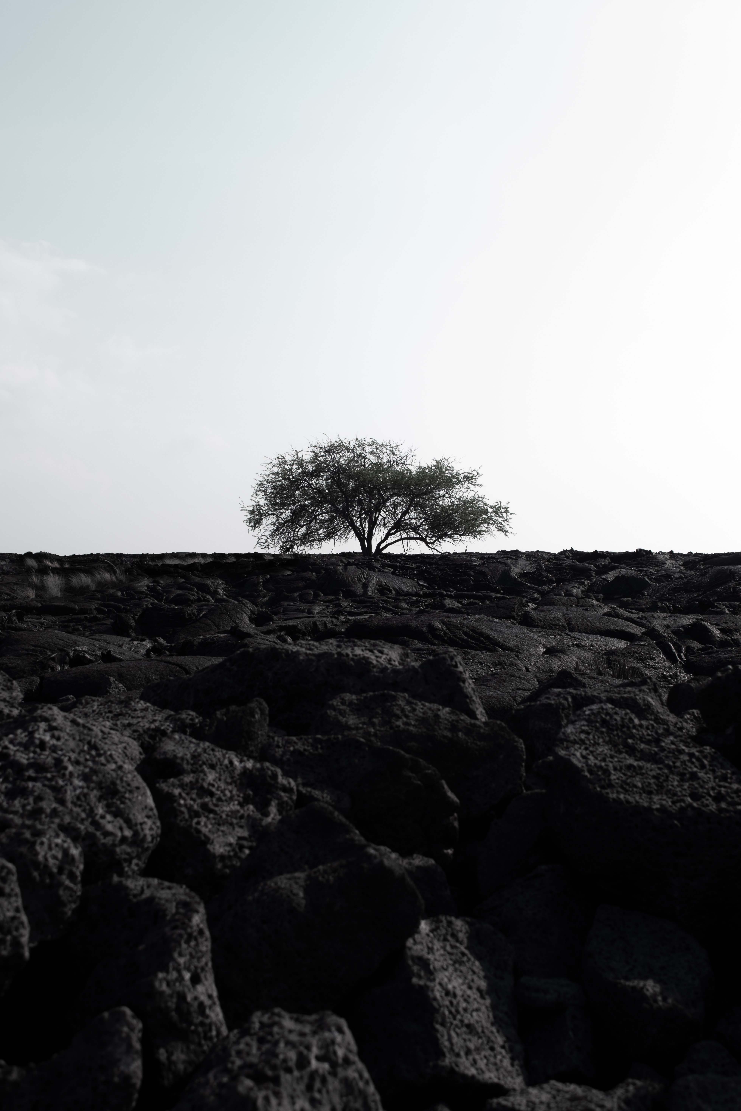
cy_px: 556
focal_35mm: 45
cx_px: 370
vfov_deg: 43.6
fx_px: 1389
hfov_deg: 29.9
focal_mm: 30
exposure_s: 1/320
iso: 200
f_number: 9
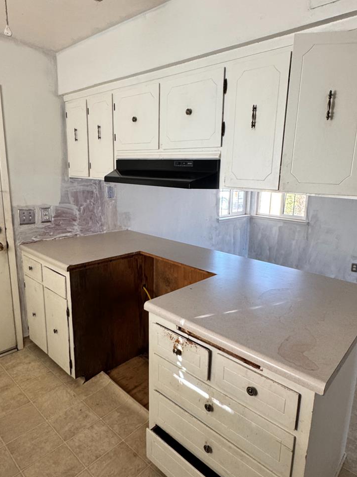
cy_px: 239
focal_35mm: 22
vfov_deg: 76.4
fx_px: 303
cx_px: 199
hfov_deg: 60.9
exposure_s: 1/99
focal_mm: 2.22
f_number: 2.2
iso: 200
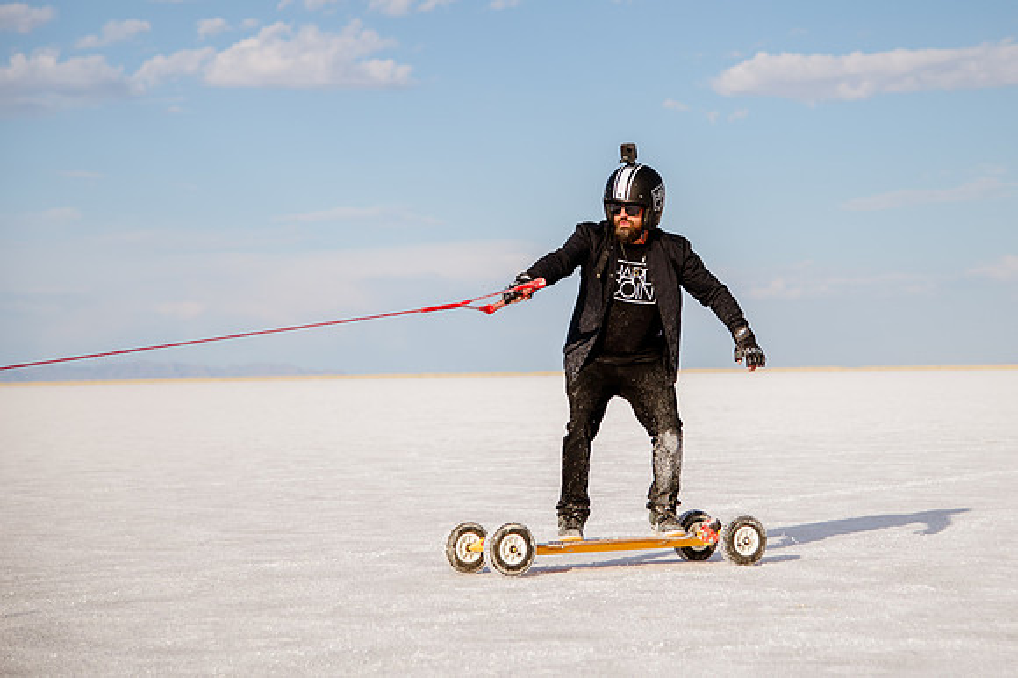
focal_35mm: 103
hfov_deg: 19.8
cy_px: 229
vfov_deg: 13.2
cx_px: 590
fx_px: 2918
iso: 200
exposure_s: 1/4000
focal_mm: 78
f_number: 4
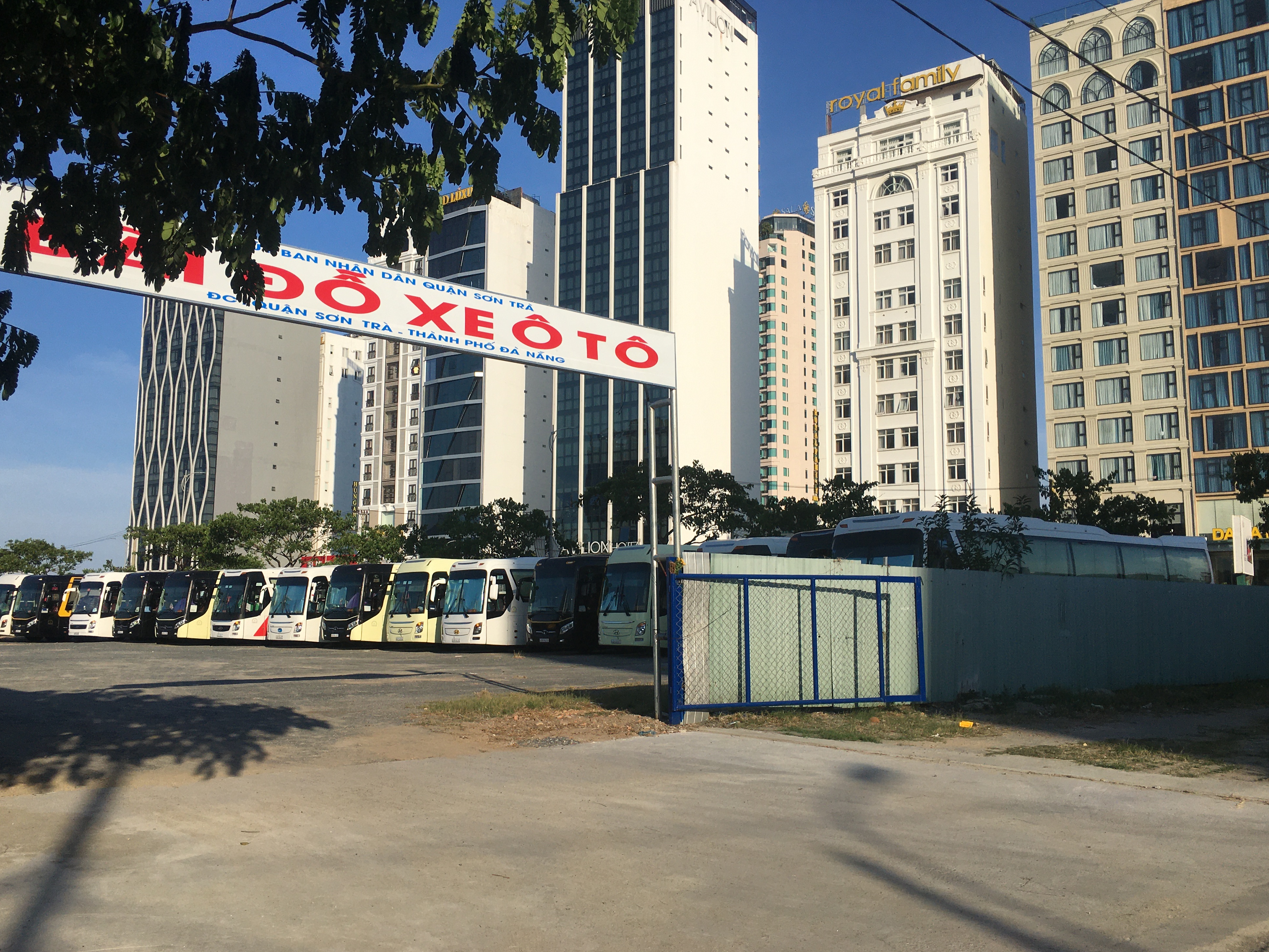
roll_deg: +0.0
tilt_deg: +8.9
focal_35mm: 30
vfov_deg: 46.8
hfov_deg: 60.0
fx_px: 1100
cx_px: 617
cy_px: 490
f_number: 2.2
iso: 25
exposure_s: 1/2747
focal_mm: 4.15
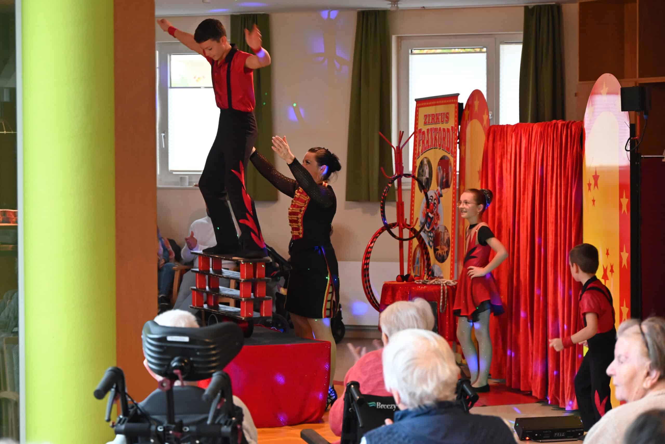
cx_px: 332
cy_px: 222
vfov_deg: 14.6
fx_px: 1737
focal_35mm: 94
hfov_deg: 21.7
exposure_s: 1/60
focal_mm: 94
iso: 5600
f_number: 6.3
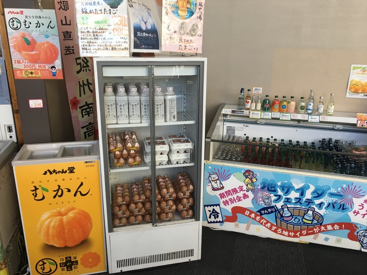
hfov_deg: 61.7
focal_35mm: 29
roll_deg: -0.6
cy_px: 138
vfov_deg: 48.2
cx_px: 184
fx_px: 307
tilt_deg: -17.7
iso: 25
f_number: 2.2
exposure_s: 1/30
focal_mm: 4.15
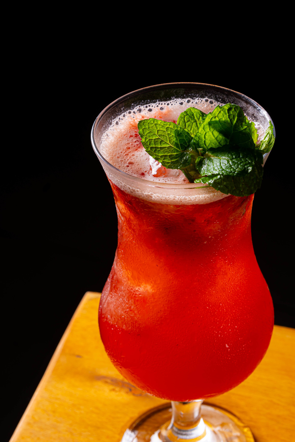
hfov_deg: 13.0
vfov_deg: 19.5
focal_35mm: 105
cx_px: 148
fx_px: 1291
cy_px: 221
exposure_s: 1/100
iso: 100
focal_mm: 70
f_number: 13
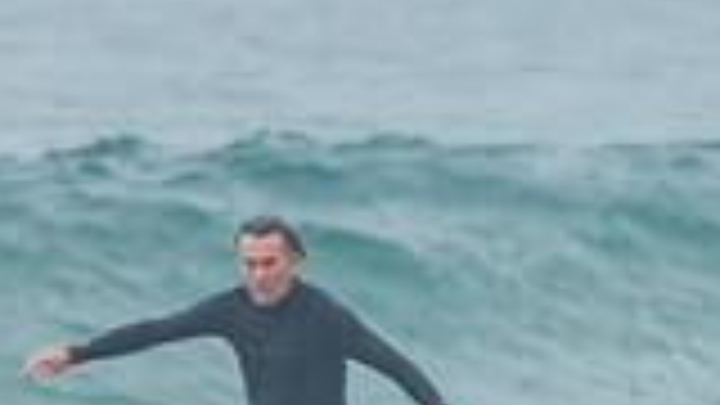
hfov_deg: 1.1
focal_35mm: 1903
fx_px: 36331
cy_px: 547
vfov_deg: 0.6
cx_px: -9
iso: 140
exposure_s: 1/30
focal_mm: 500
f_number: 5.6
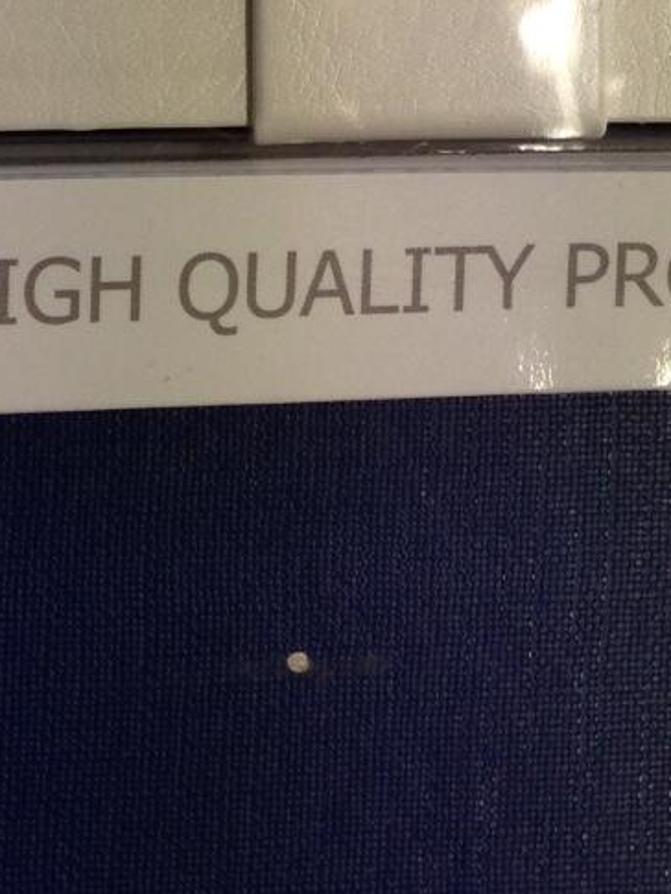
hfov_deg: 13.3
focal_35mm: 111
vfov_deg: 15.9
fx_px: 2868
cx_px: 396
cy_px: -535
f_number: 2.4
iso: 64
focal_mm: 4.12
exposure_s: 1/40
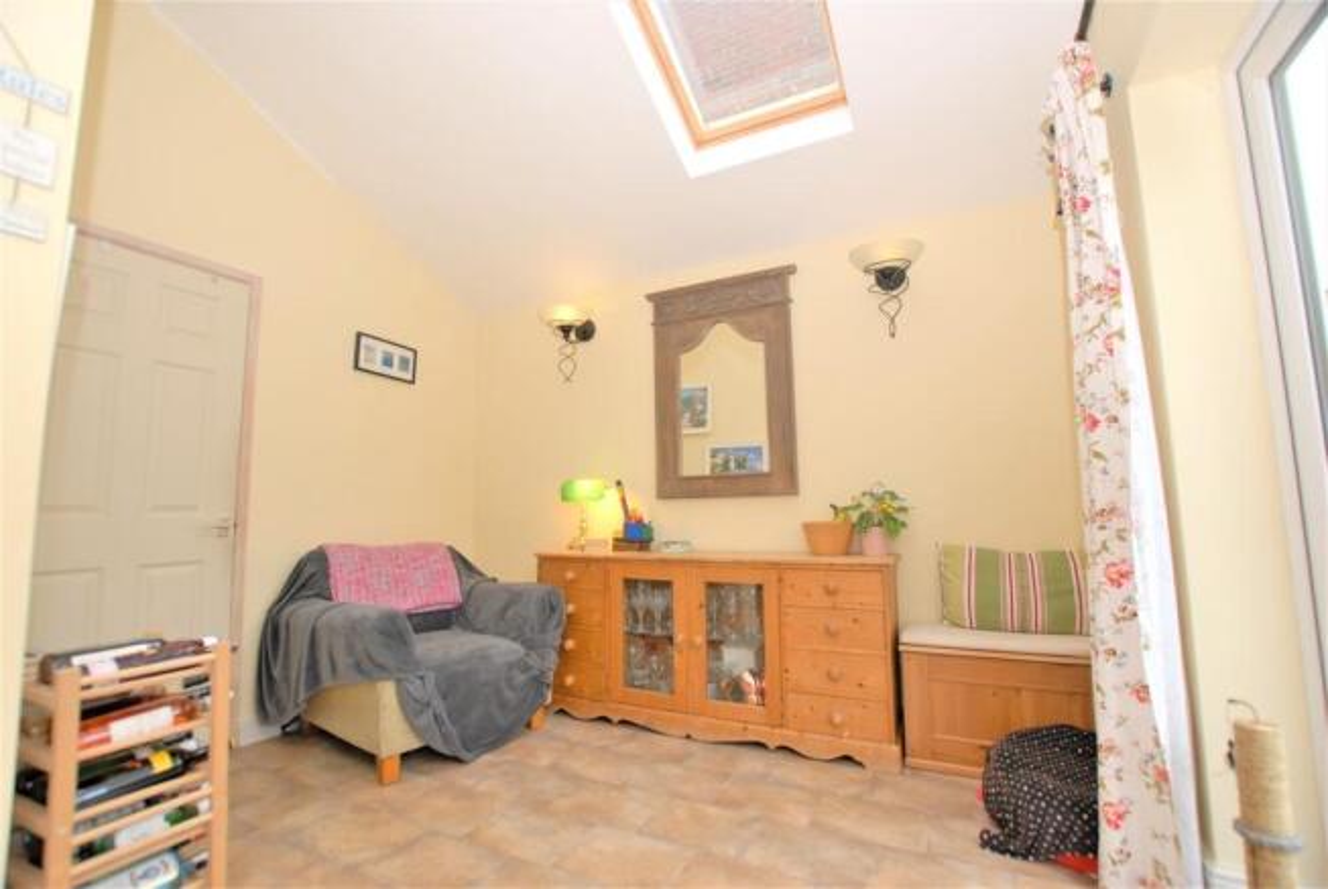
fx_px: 554
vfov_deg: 77.5
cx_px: 664
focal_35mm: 15
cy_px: 444
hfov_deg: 100.3
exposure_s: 1/25
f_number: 4
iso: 100
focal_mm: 10
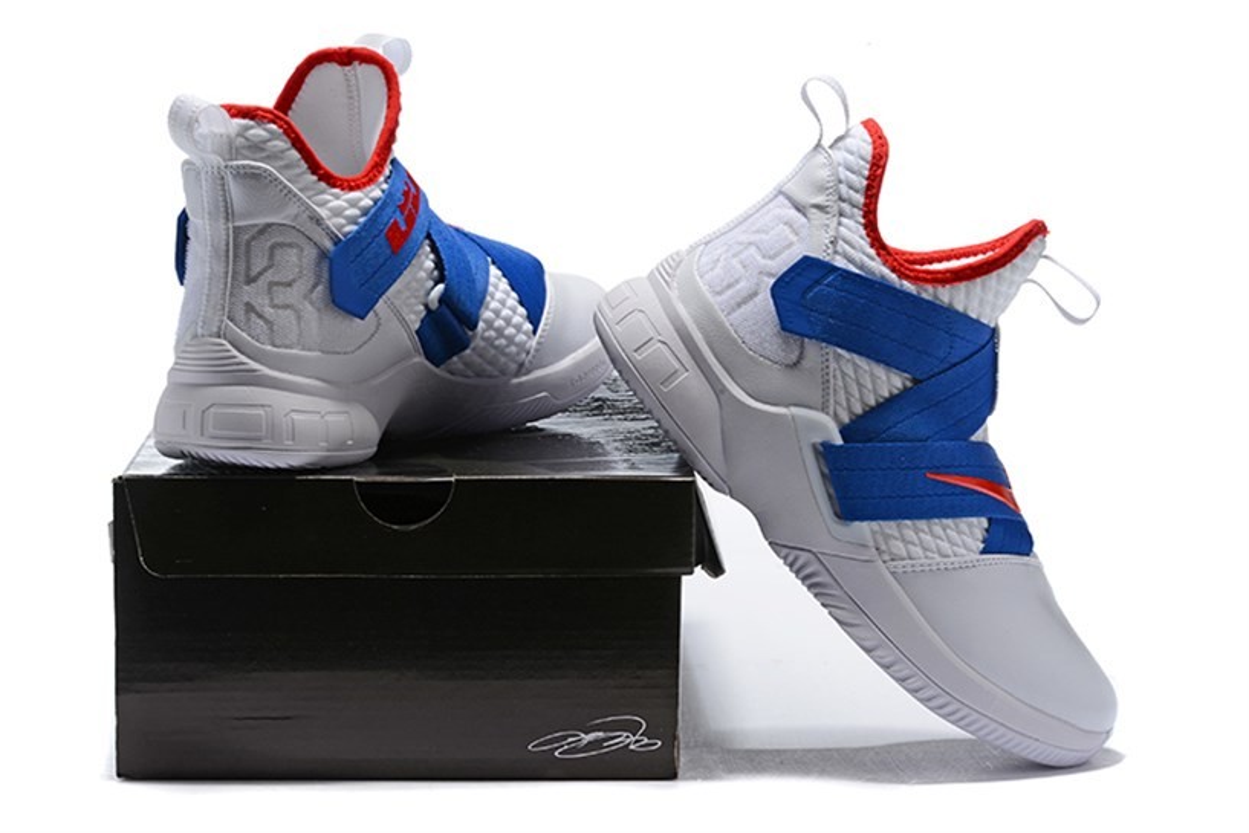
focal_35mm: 90
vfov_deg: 15.2
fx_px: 3123
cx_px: 624
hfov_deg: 22.6
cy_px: 416
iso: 100
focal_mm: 90
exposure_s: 1/125
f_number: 16
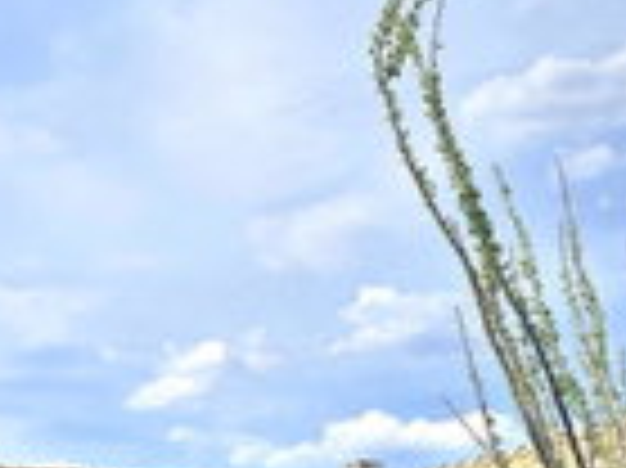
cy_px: 729
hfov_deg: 21.6
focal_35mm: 85
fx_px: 1536
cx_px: -95
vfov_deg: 15.8
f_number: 1.7
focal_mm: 6.3
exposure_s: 1/769
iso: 12
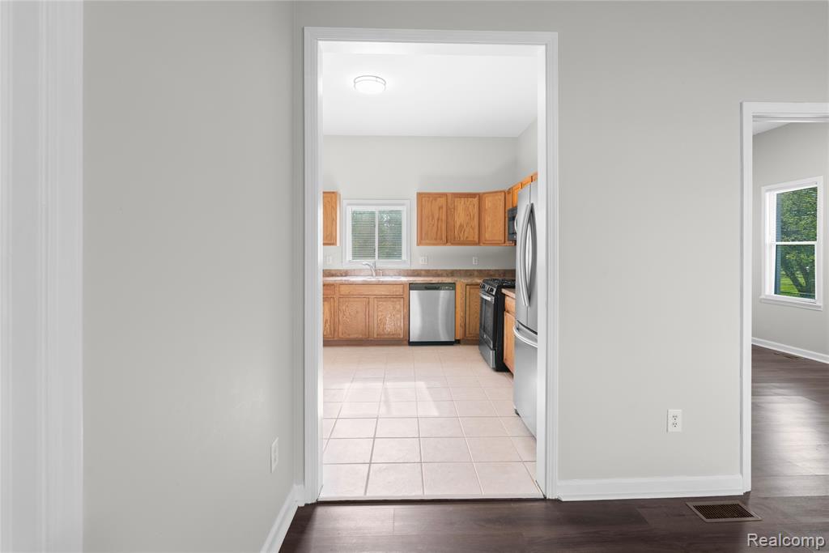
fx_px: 368
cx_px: 414
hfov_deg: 96.7
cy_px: 276
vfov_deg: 73.8
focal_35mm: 16
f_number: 7.1
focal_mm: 16
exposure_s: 1/5
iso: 100
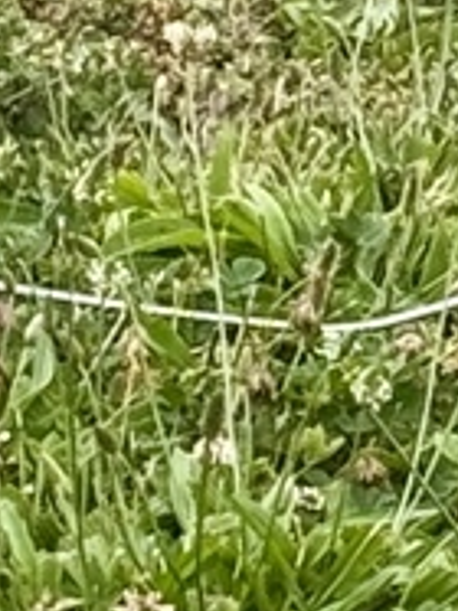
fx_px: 4645
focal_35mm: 263
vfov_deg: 7.1
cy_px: -807
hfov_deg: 5.6
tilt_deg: -11.4
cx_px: 216
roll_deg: -2.5
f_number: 1.78
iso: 64
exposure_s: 1/1724
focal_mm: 6.76
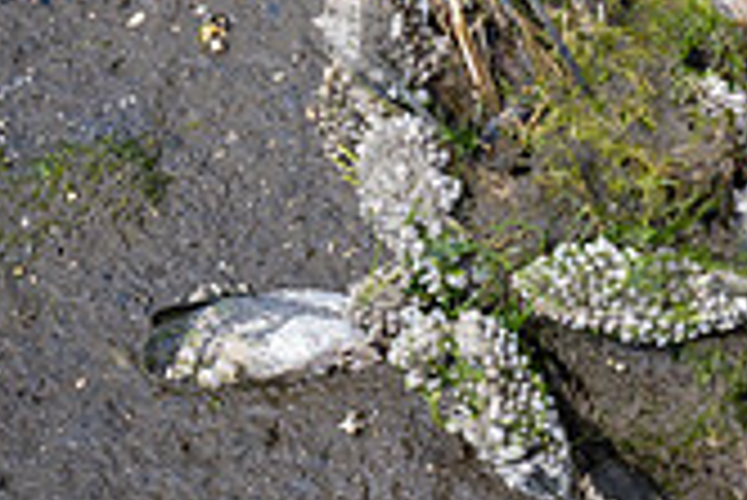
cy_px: 9
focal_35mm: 206
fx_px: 4278
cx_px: 1242
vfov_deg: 6.7
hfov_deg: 9.6
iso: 50
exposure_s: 1/200
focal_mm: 59
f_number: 4.5
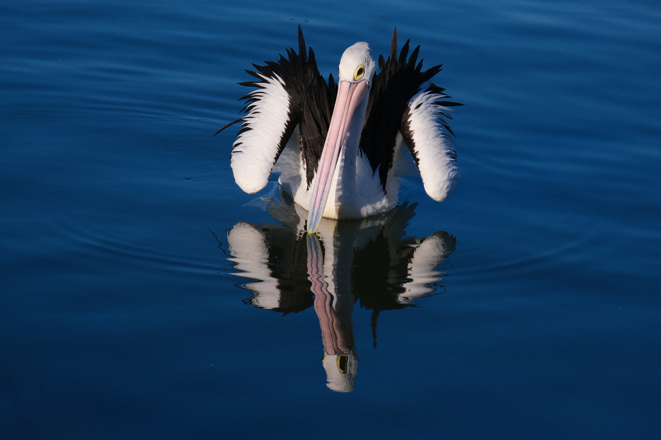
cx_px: 330
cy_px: 220
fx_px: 3745
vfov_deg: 6.7
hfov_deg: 10.1
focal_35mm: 204
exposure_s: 1/1400
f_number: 6
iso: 320
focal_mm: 135.7
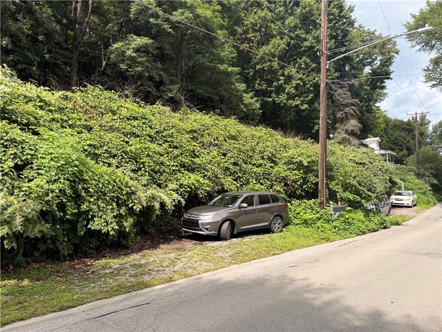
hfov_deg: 71.6
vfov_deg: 56.8
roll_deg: +3.3
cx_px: 221
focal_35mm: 24
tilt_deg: +5.2
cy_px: 166
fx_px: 306
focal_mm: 6.76
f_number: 1.78
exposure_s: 1/1770
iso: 80
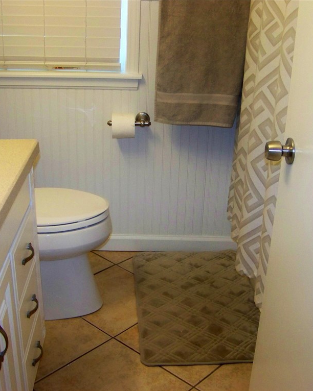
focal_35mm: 47
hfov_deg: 32.1
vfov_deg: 39.6
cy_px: 196
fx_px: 545
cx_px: 148
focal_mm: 5.85
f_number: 2.8
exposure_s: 1/30
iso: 200
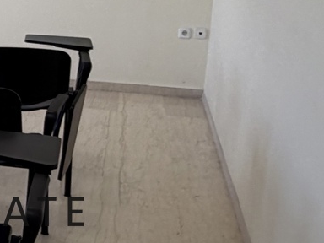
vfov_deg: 20.8
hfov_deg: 23.1
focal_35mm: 70
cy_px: 62
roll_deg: +3.1
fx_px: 655
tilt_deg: -12.2
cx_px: -147
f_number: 2.2
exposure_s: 1/100
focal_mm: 2.22
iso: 50
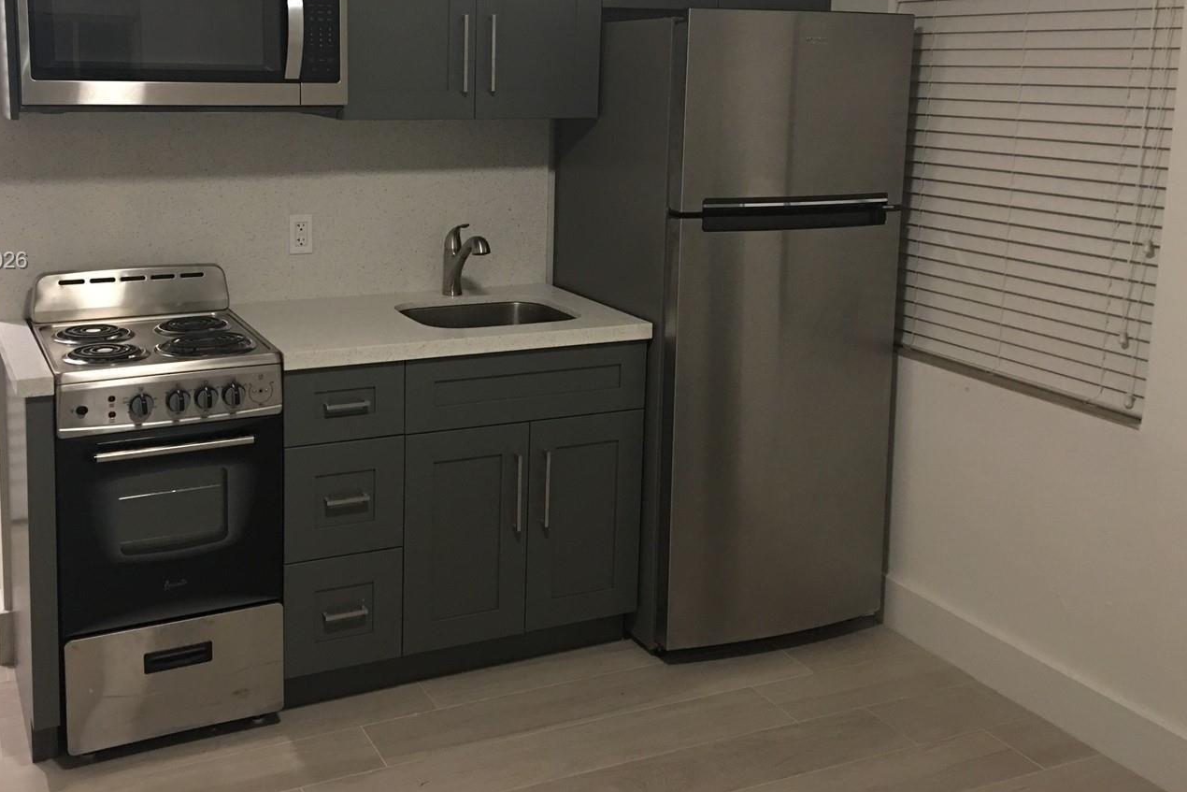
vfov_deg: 34.7
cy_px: 262
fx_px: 1253
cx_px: 484
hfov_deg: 50.4
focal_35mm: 38
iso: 125
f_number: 2.2
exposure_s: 1/15
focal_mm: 4.15
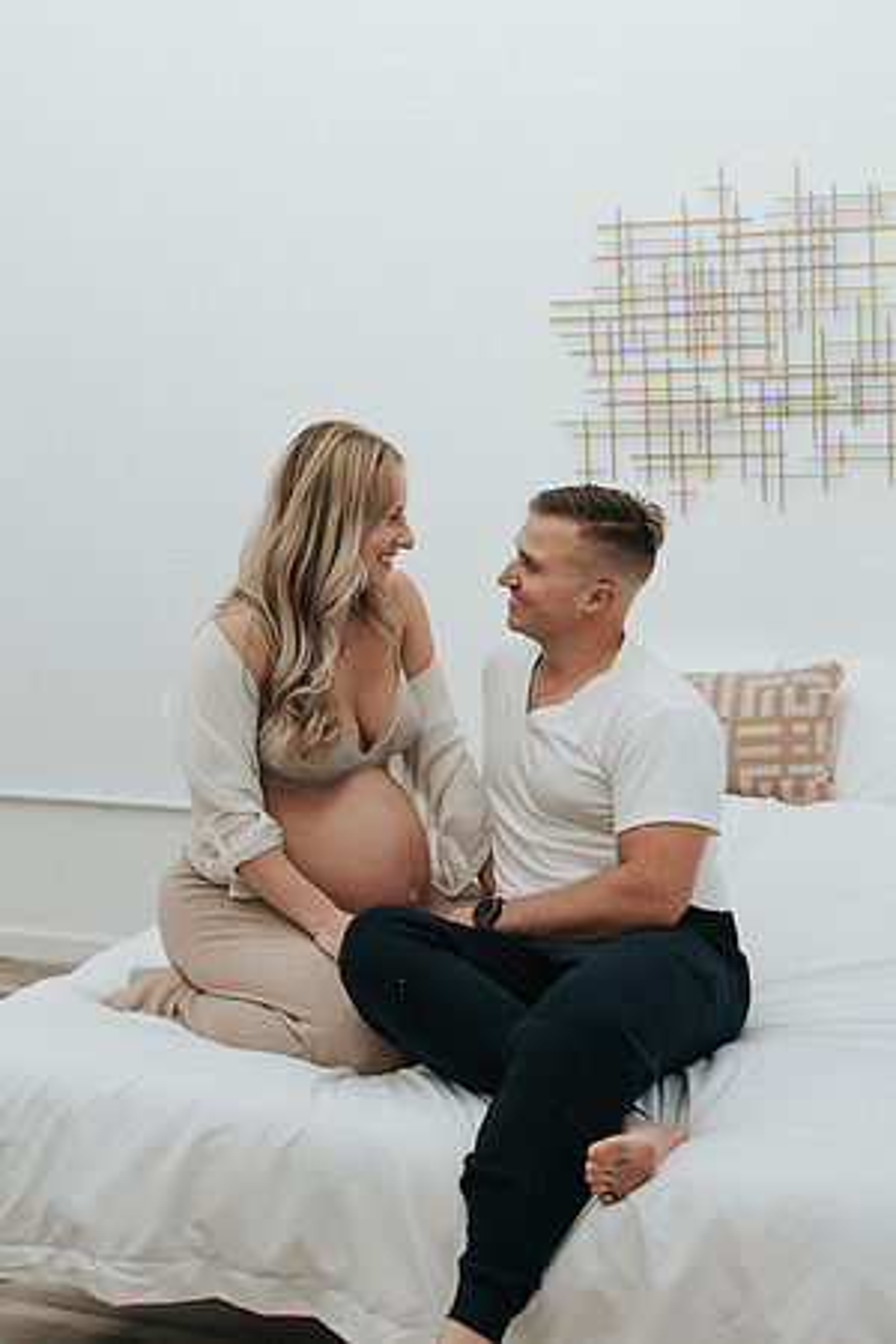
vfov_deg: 37.9
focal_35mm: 52
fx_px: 1958
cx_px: 468
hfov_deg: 25.8
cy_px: 672
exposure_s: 1/250
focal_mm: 35
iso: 280
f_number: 3.2
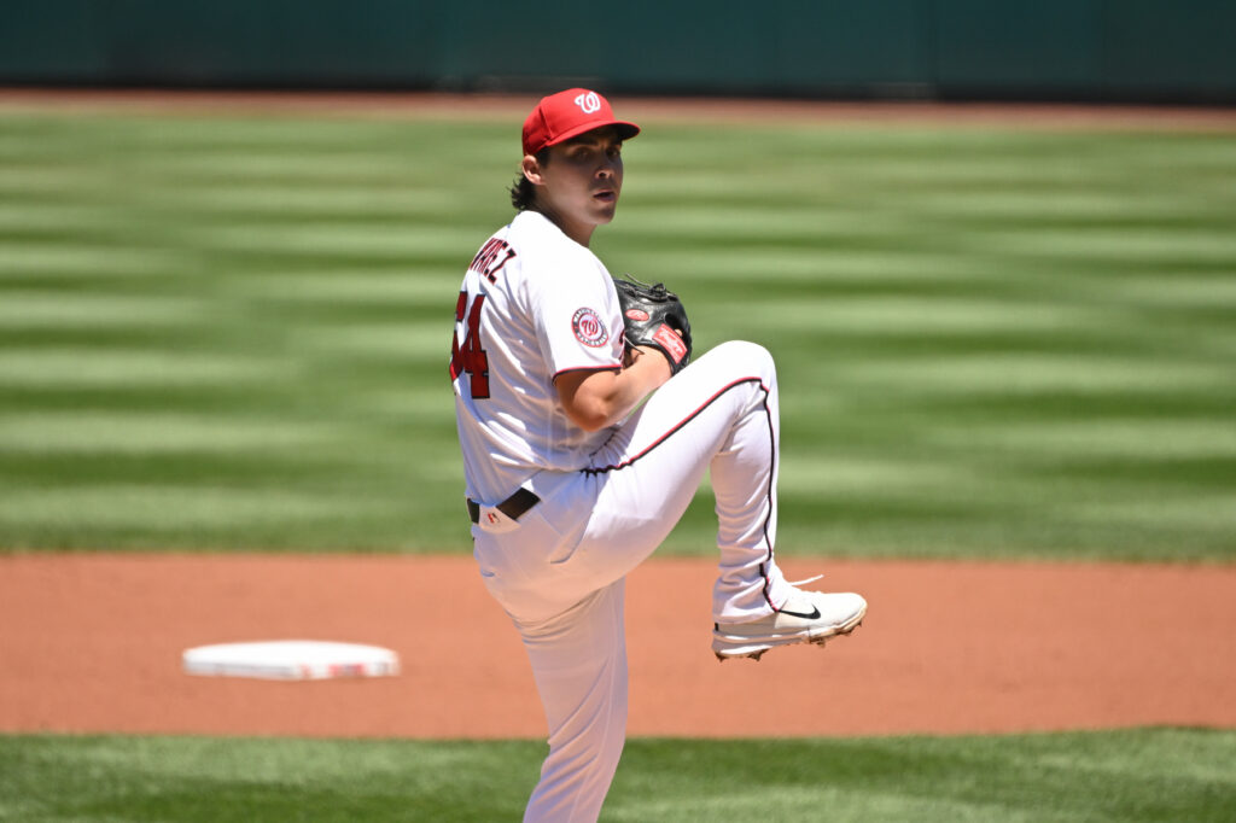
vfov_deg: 2.3
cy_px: 412
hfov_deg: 3.4
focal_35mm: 600
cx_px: 618
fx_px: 20592
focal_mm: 400
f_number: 4
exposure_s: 1/4000
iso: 640
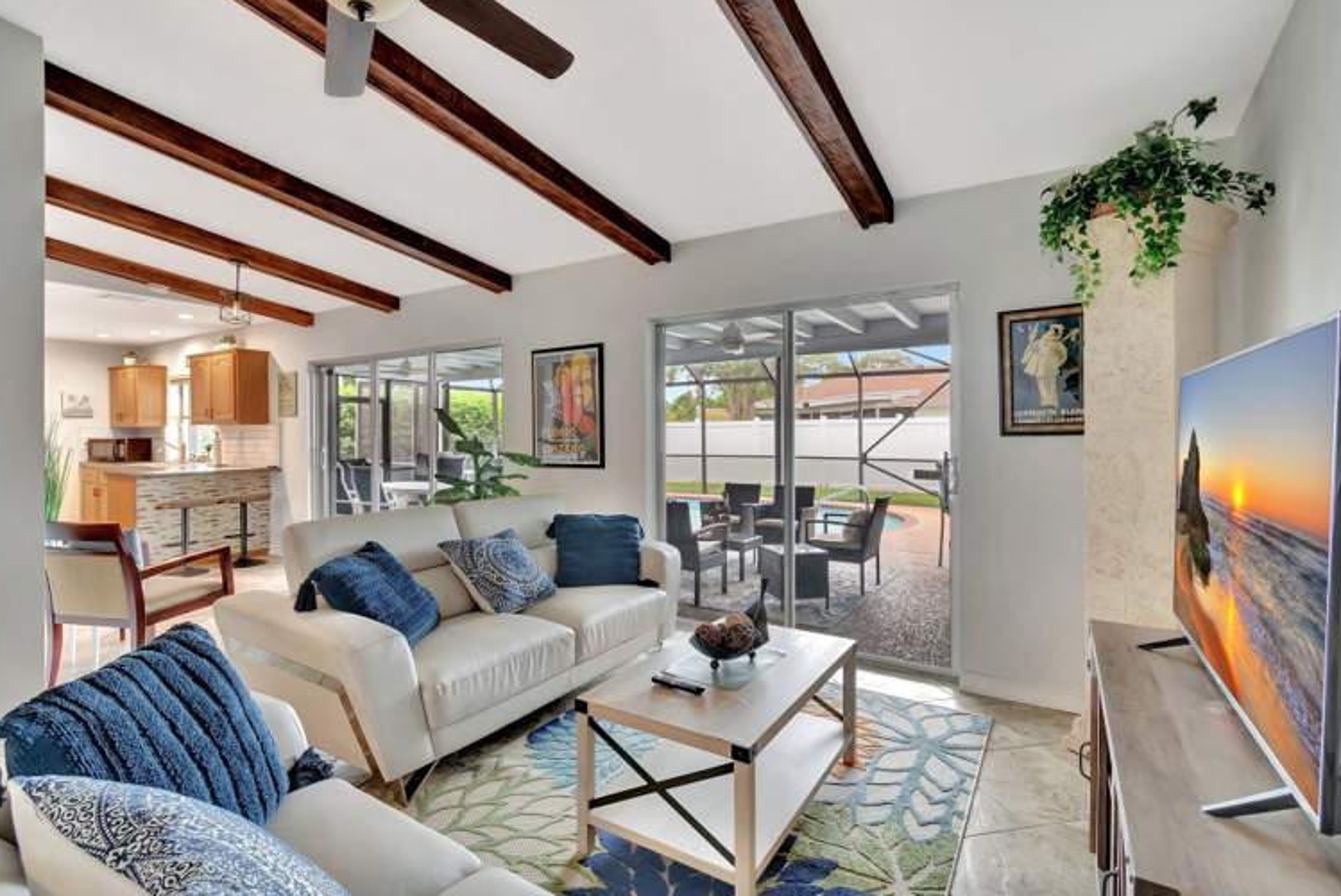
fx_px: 596
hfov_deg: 96.6
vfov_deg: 73.8
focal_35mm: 16
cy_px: 441
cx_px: 637
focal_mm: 10
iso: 1000
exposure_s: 1/5
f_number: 8
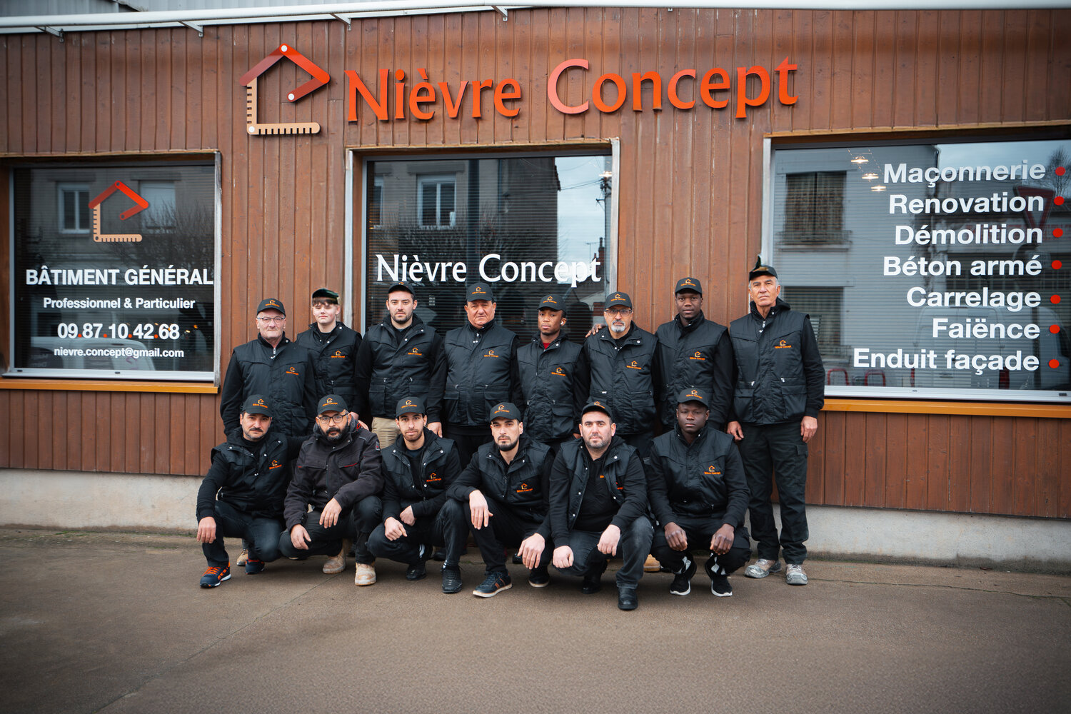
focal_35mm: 35
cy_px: 357
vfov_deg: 37.9
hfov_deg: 54.4
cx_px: 536
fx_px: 1041
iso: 500
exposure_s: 1/200
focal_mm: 35
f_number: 4
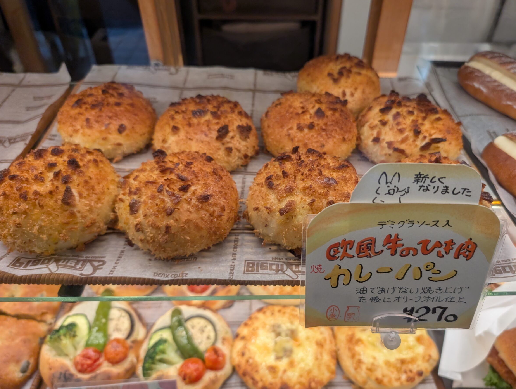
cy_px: 202
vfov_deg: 53.2
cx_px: 277
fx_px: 388
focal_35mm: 26
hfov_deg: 67.1
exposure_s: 1/415
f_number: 1.68
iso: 278
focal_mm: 6.9
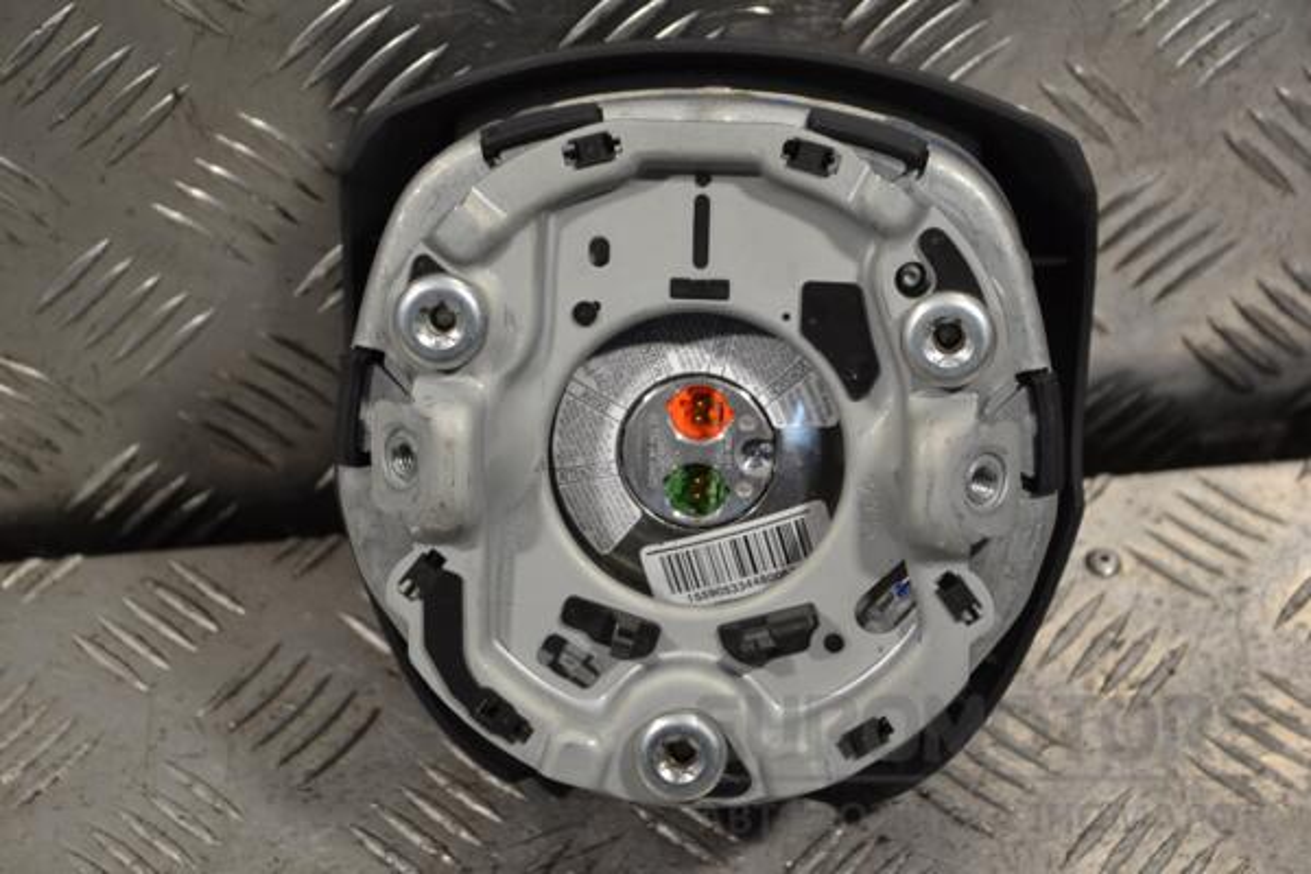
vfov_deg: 17.5
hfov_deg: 26.0
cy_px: 437
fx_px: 2840
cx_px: 656
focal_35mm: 78
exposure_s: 1/100
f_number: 5.6
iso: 400
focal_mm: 52
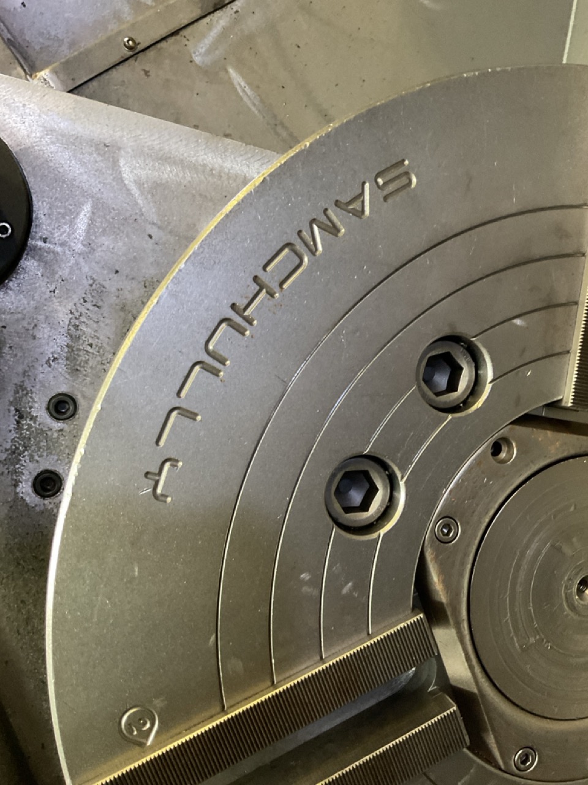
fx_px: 657
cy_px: 392
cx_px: 294
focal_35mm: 29
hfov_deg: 48.2
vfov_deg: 61.7
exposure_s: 1/40
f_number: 1.8
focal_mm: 3
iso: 320
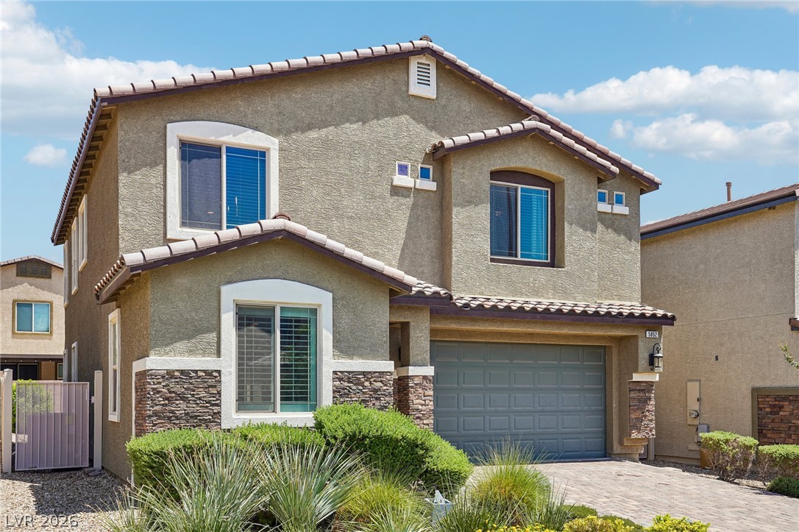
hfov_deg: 54.5
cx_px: 400
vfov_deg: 37.8
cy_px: 266
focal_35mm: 35
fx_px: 776
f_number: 8
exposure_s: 1/160
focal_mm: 35
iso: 100
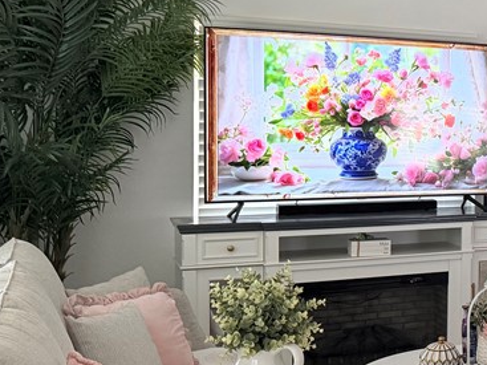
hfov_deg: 24.7
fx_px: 942
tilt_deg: -3.1
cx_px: 654
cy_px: 154
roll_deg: -1.5
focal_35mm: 67
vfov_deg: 21.9
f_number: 1.78
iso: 320
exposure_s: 1/120
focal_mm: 6.76
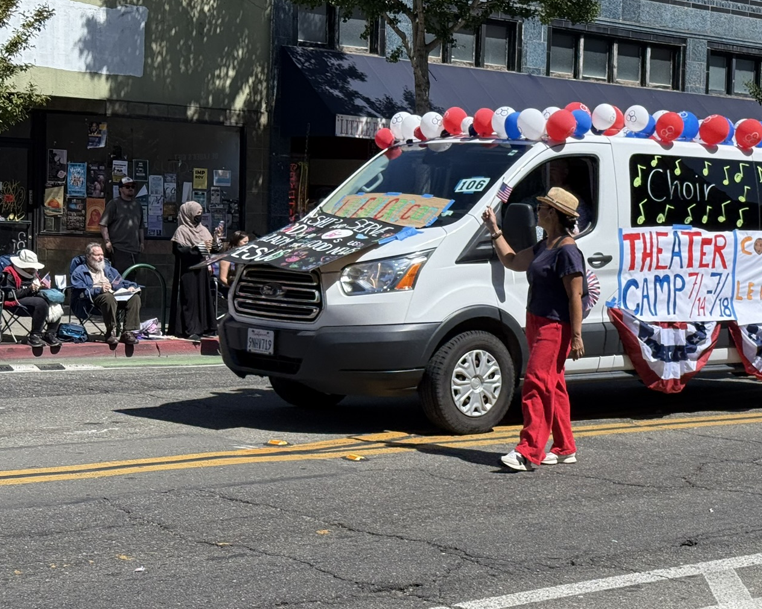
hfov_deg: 24.8
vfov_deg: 20.2
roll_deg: -2.5
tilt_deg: -4.3
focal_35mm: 76
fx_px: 1714
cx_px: 556
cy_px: 320
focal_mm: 6.76
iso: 64
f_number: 1.78
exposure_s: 1/4587
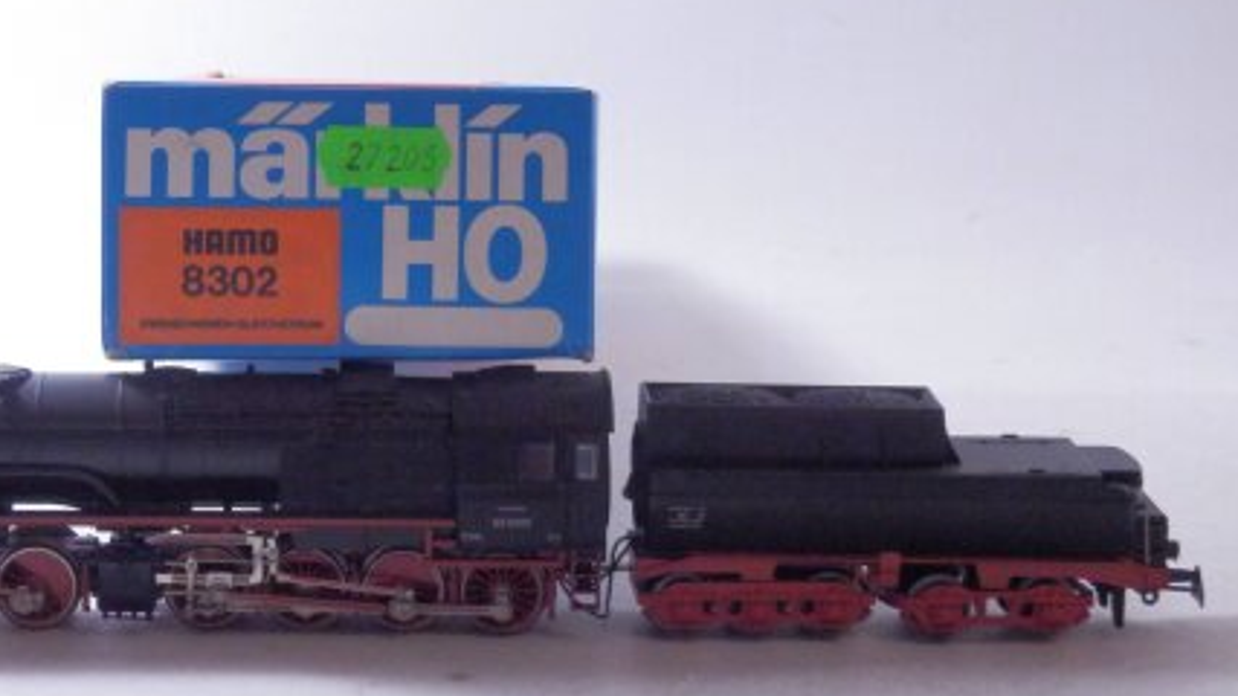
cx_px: 394
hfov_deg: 21.1
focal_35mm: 101
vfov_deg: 12.0
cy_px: 244
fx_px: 3315
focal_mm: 11.9
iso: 800
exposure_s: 1/160
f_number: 4.4
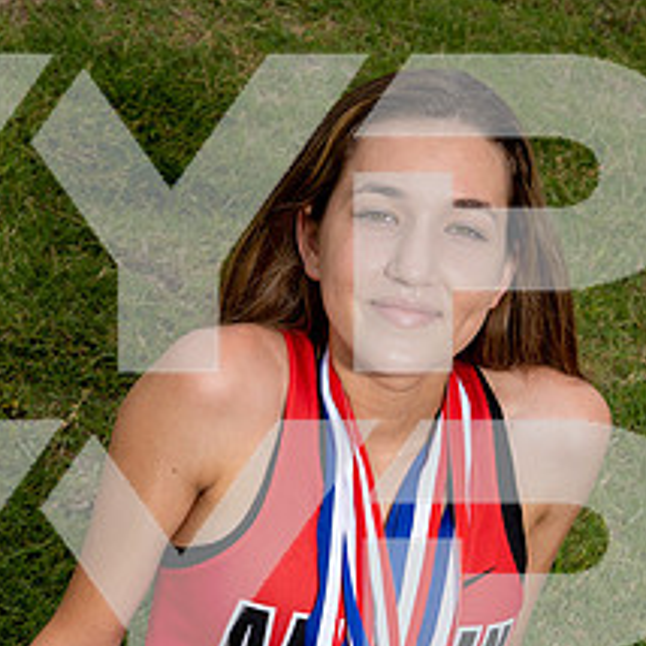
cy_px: 581
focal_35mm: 115
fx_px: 2428
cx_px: 305
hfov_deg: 15.2
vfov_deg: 15.0
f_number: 7.1
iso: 100
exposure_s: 1/250
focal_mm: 50
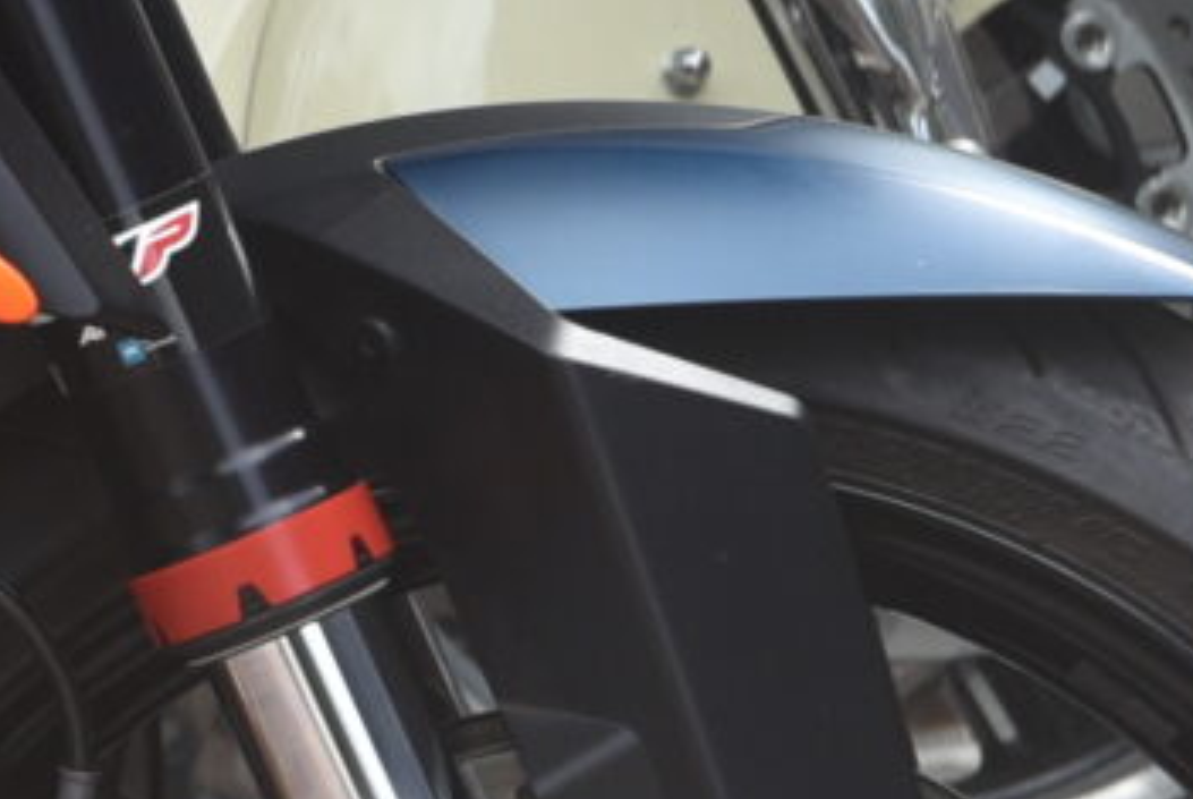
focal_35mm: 510
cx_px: -2128
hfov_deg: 3.9
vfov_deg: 2.7
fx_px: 16922
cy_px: -8
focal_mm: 70
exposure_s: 1/100
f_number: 5
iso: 100
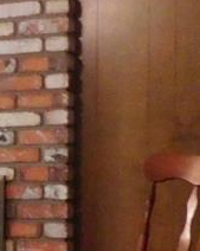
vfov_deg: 12.0
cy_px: 264
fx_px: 1179
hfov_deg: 8.1
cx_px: -417
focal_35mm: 159
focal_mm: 4
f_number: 3
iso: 400
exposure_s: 1/15
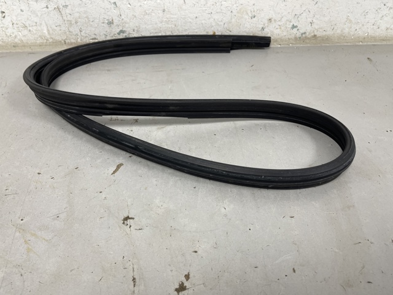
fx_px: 284
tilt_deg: -42.5
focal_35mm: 25
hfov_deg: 69.4
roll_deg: -2.9
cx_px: 196
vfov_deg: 54.9
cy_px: 148
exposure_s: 1/100
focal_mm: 5.1
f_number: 1.6
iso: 100
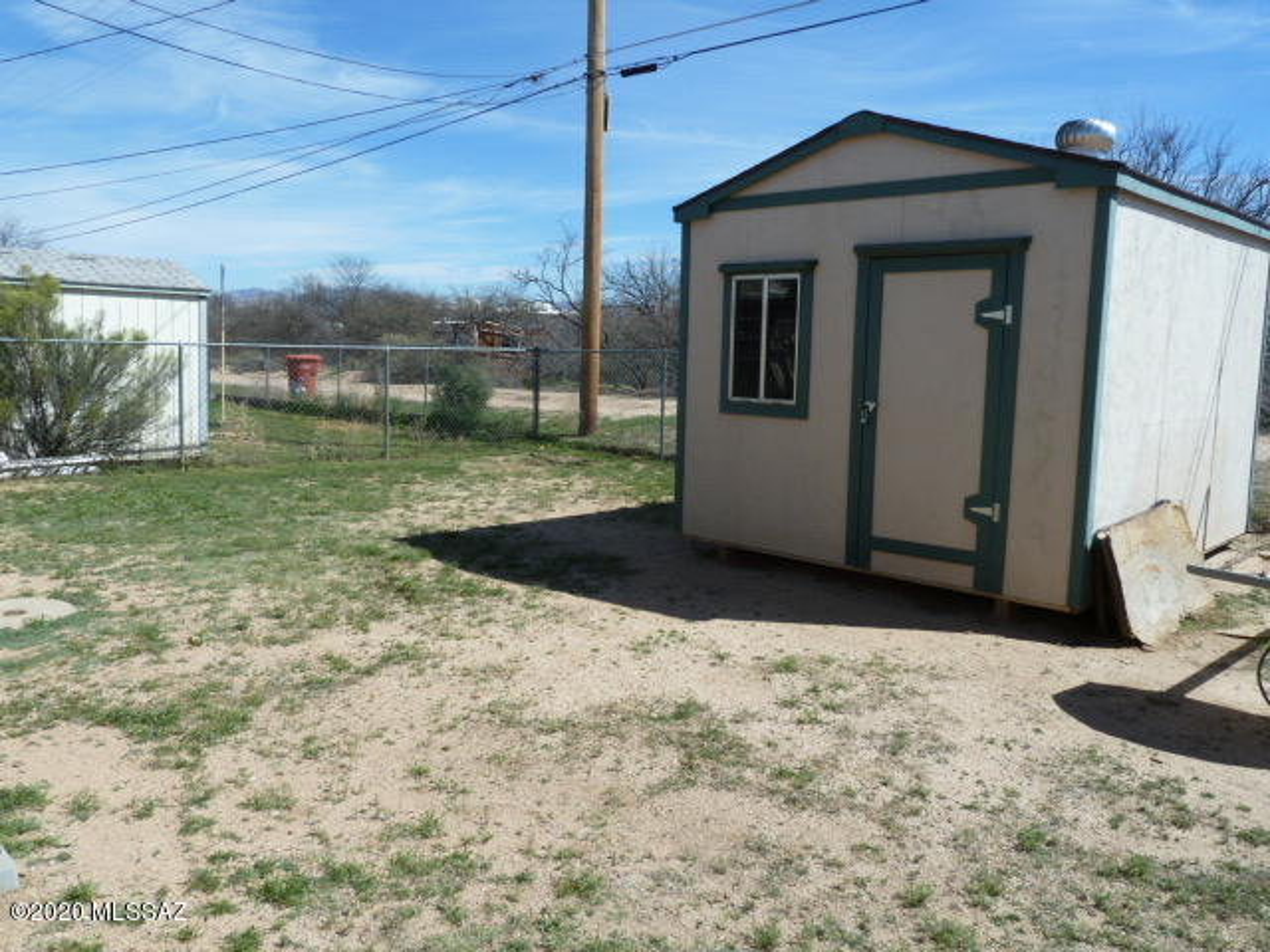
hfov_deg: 65.3
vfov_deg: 51.4
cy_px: 476
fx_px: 991
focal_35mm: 27
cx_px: 635
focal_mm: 4.4
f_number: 5
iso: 80
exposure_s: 1/400
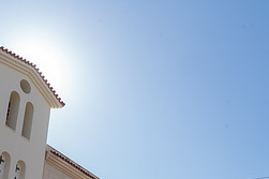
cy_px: 234
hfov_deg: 45.4
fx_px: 321
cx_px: 123
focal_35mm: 43
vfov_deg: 26.4
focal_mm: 24
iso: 250
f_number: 13
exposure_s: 1/160
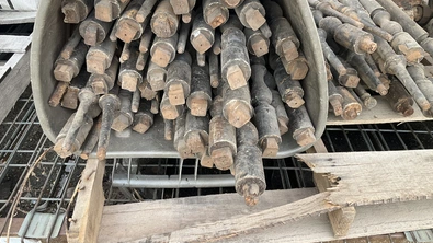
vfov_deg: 36.6
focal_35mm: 32
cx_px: 215
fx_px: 367
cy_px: 111
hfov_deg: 61.0
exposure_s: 1/122
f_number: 1.8
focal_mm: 3
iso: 40
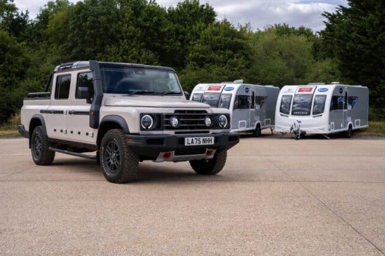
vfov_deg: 31.9
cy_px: 129
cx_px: 192
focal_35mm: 42
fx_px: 449
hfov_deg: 46.4
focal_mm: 40
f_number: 6.3
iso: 200
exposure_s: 1/640
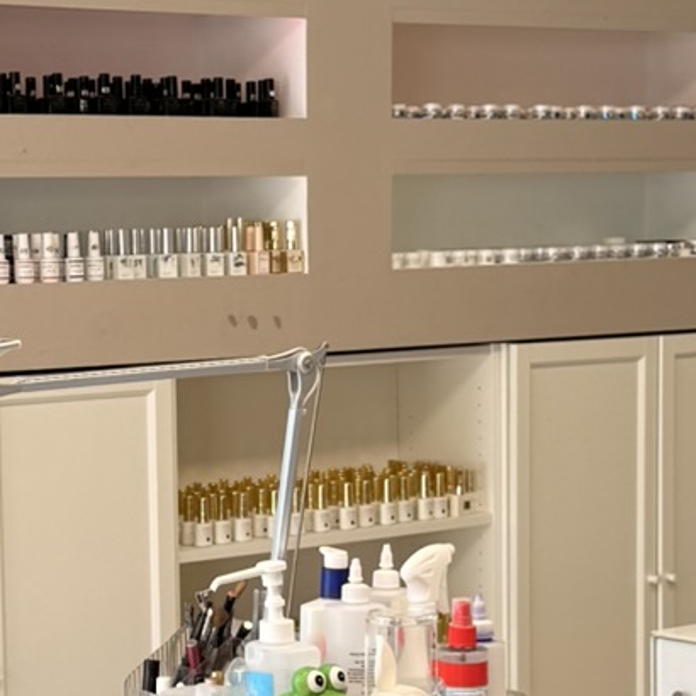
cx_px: 163
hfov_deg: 16.3
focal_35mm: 106
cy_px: 465
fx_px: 2411
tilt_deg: -5.1
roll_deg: +1.5
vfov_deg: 16.4
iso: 50
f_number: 1.78
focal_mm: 6.76
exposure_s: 1/124
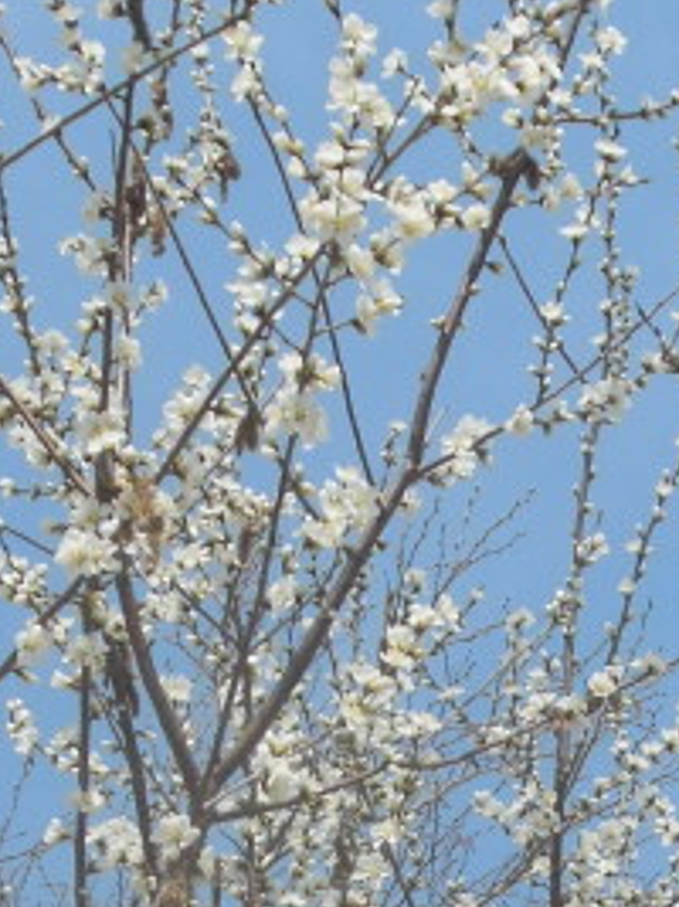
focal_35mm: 146
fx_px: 3821
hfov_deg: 9.9
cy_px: 1026
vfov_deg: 13.2
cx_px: 974
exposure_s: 1/1250
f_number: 3.6
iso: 125
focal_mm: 6.8
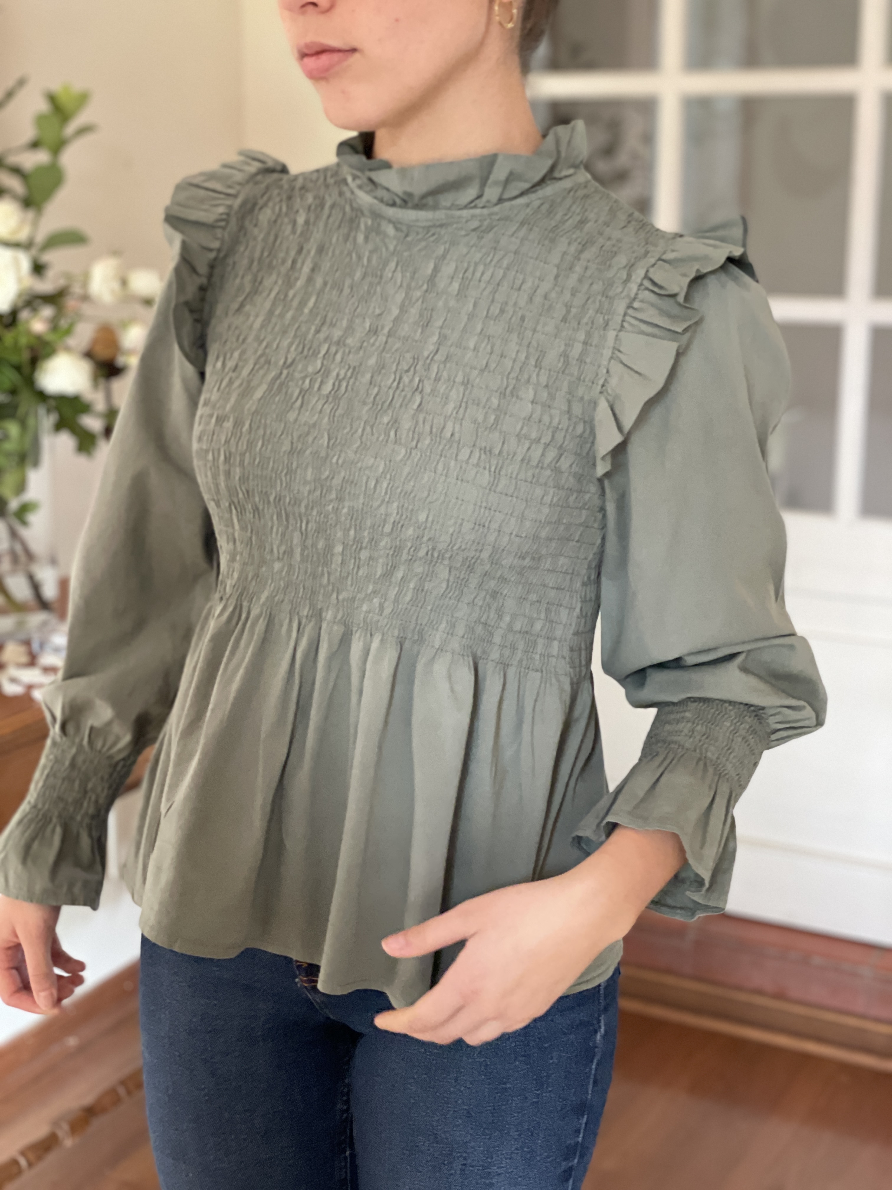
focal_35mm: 52
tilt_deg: -13.3
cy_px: 595
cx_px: 446
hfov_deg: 28.0
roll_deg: -1.3
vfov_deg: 36.8
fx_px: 1787
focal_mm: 6
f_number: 2
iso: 250
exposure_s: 1/122
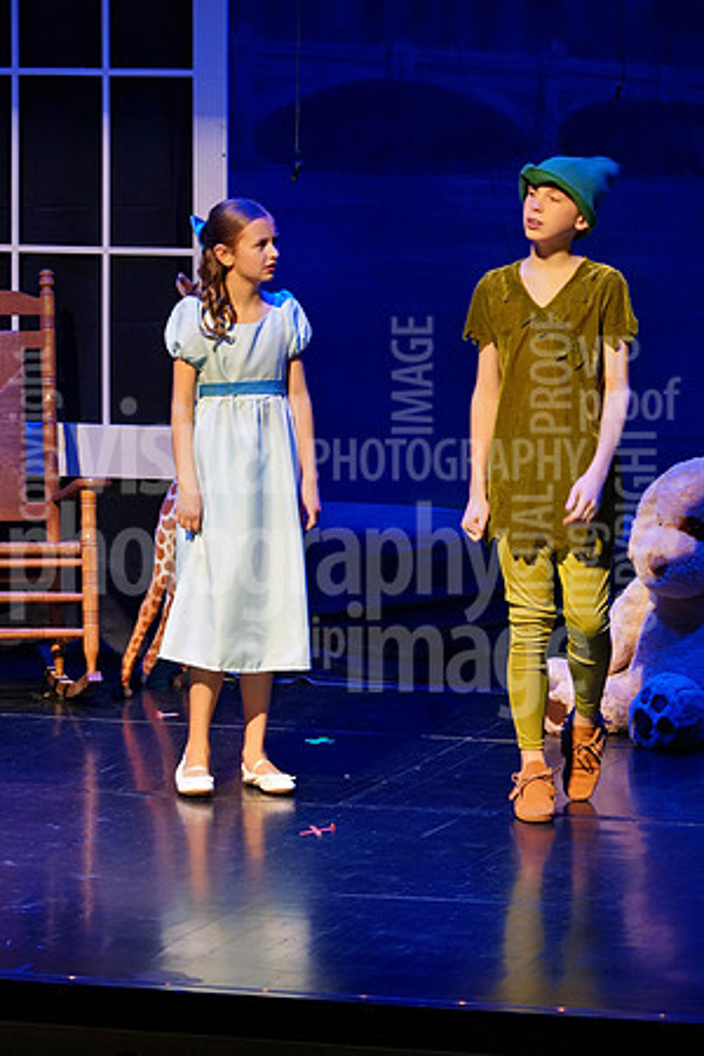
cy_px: 528
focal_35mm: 202
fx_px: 5940
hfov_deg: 6.8
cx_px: 352
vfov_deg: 10.2
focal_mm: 135
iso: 2500
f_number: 8
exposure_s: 1/30
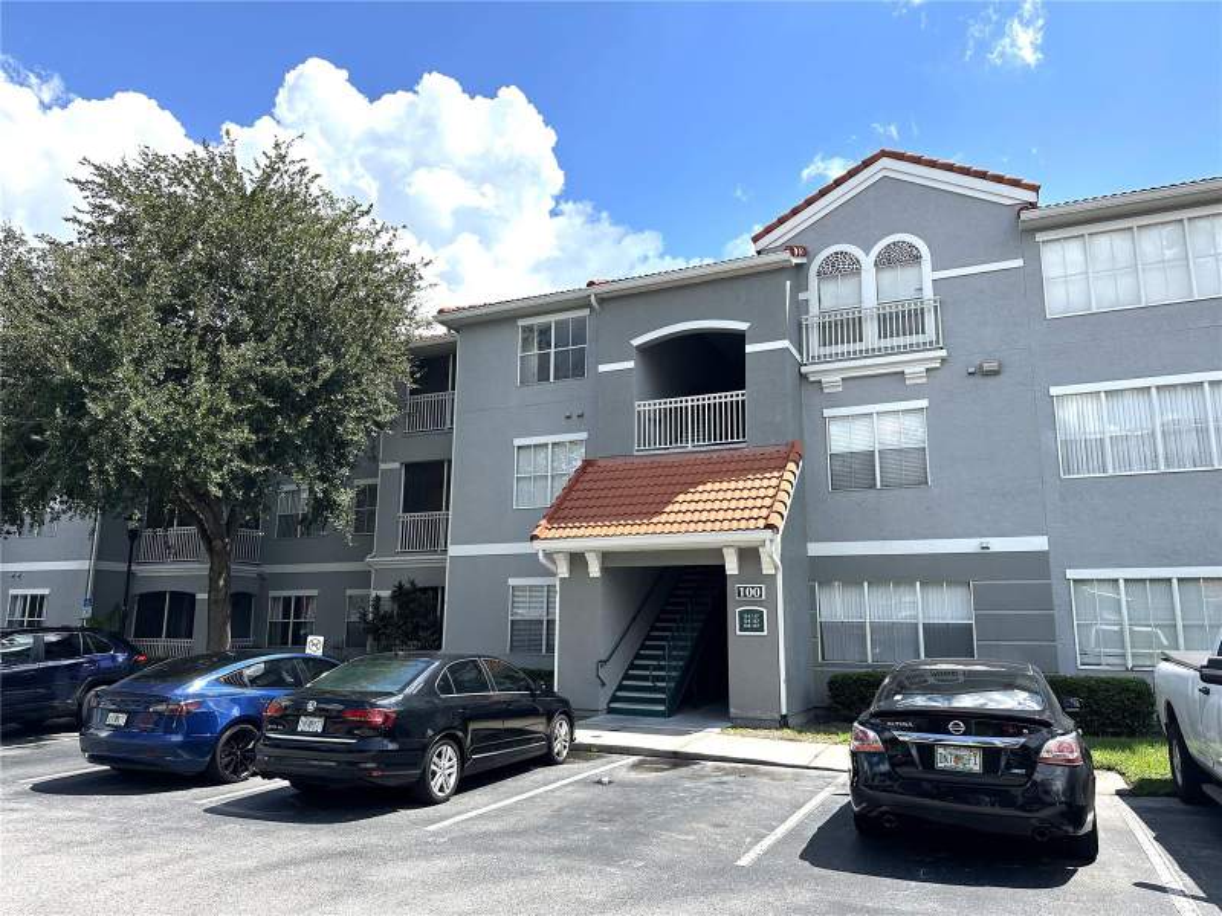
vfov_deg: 56.8
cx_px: 611
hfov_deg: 71.6
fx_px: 847
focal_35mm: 24
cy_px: 458
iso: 80
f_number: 1.78
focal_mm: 6.86
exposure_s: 1/3597
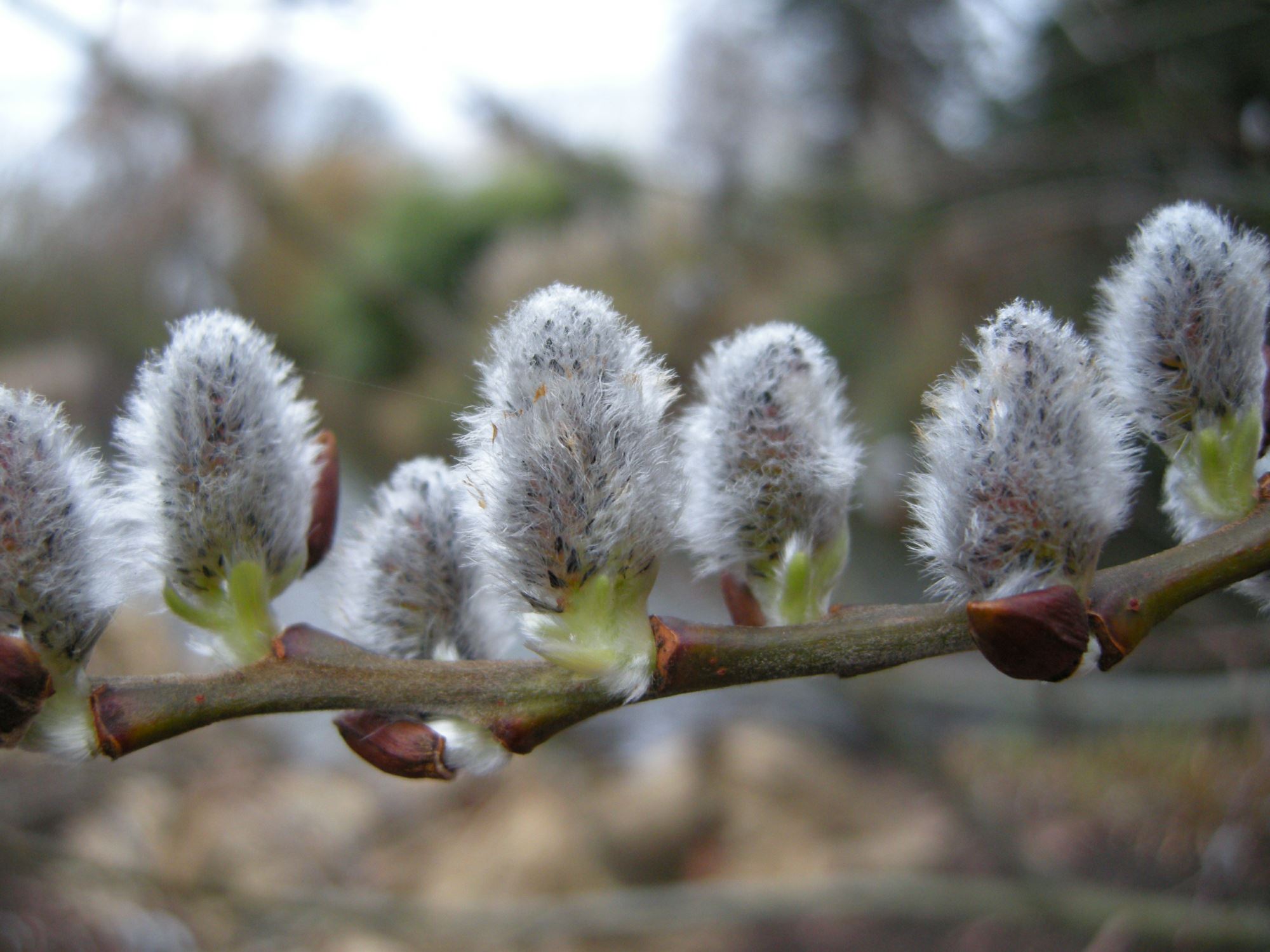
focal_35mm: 35
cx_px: 635
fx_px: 1284
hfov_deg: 52.6
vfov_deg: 40.7
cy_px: 476
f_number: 2.7
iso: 176
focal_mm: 7.5
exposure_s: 1/55
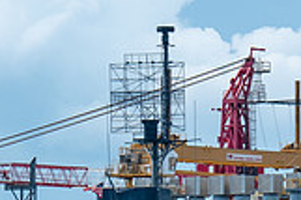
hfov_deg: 3.3
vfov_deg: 2.2
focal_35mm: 627
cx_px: 368
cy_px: 298
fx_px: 5237
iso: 200
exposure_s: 1/450
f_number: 7.1
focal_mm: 115.9
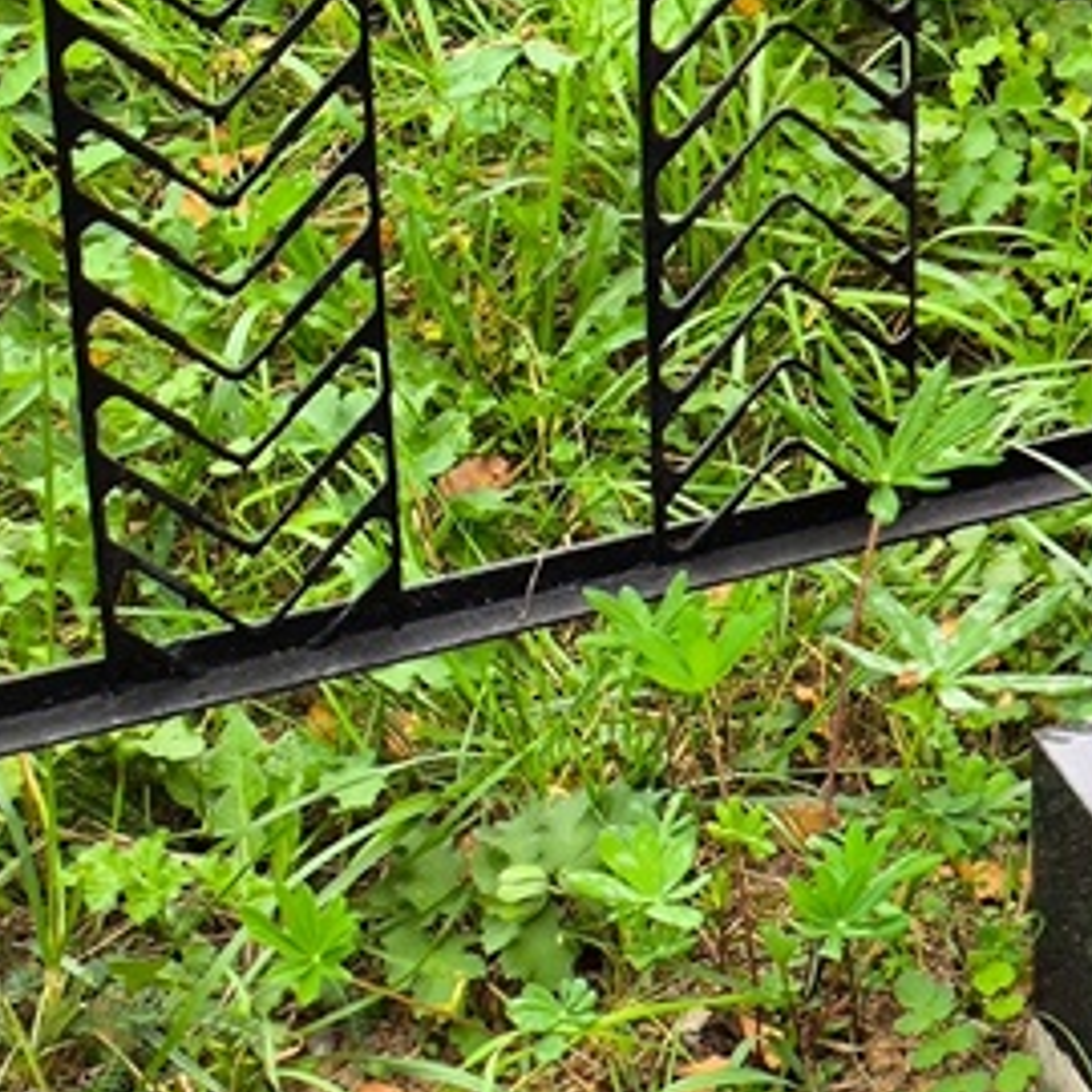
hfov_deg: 12.9
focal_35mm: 131
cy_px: 154
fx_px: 4675
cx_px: 1353
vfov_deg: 13.2
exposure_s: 1/233
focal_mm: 4.71
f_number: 1.7
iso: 50
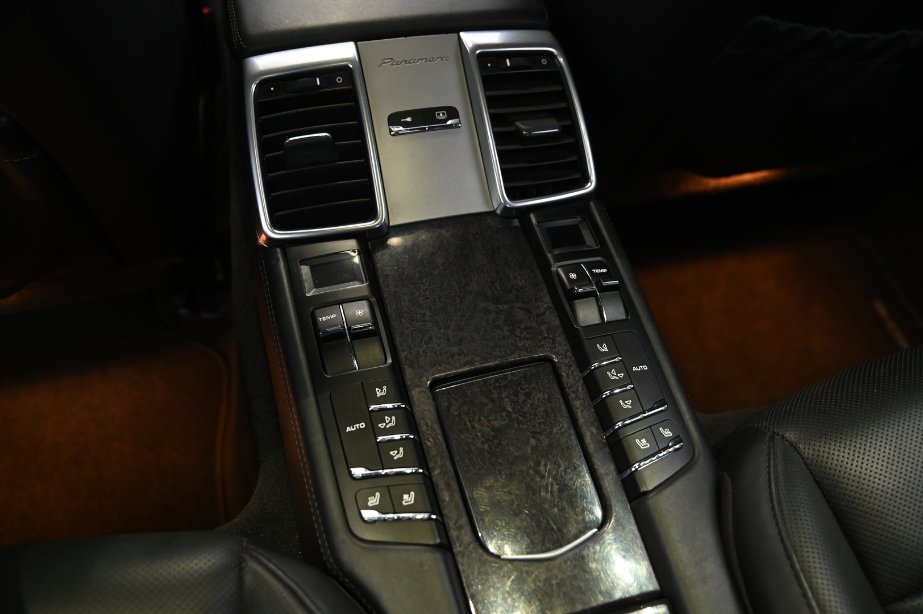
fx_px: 820
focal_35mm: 32
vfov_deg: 41.1
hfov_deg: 58.8
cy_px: 307
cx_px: 462
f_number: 4
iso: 2000
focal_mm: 32
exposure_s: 1/15
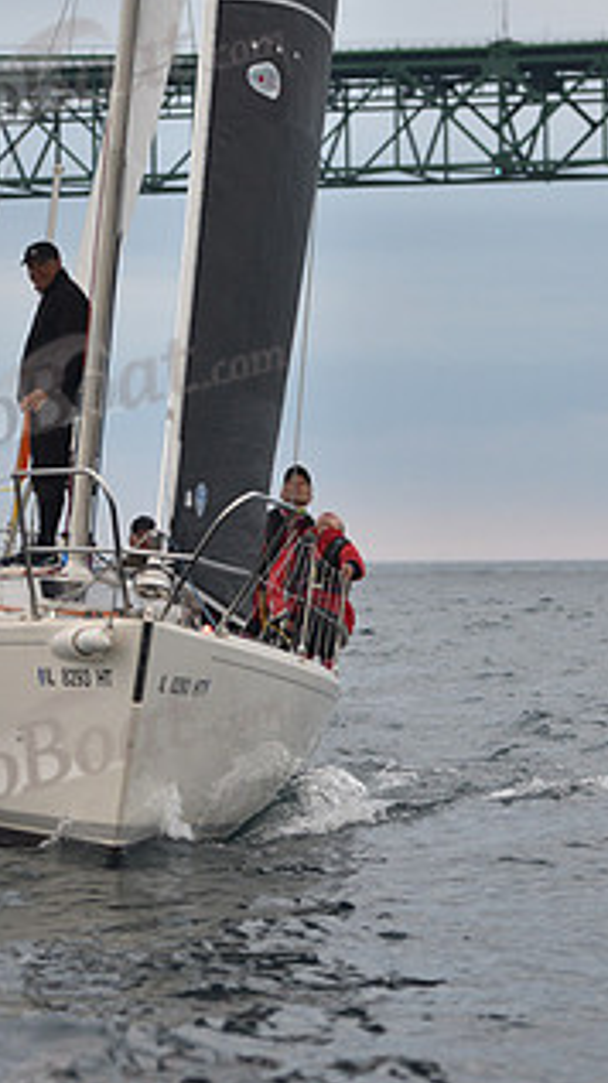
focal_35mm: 165
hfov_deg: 7.3
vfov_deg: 13.0
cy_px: 535
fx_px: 4735
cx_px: 465
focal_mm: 86
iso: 640
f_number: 2.8
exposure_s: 1/640
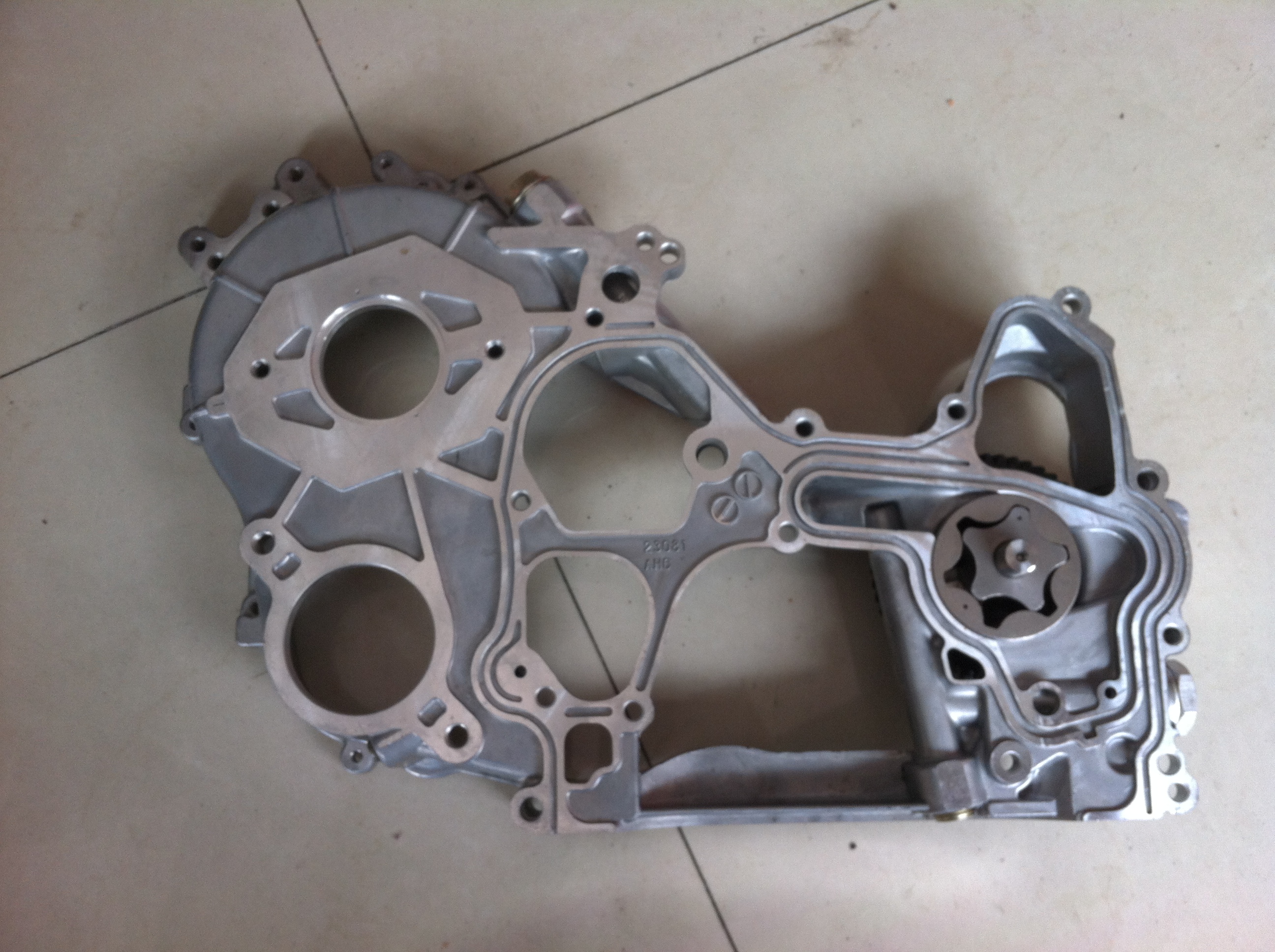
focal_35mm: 35
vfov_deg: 40.6
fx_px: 1287
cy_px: 476
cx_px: 638
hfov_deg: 52.7
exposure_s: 1/17
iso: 80
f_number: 2.8
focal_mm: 3.85
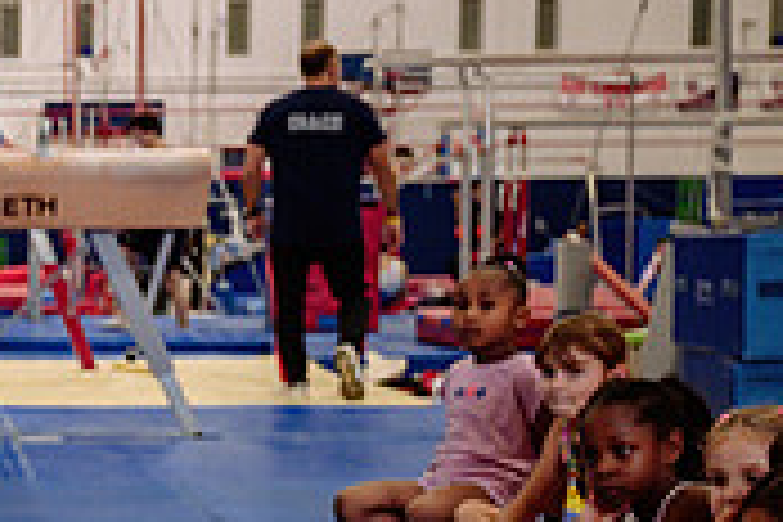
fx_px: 2588
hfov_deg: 15.8
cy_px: 463
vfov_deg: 11.4
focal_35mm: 119
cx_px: -403
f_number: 3.5
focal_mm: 33
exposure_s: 1/250
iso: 1600
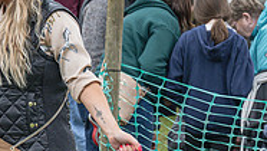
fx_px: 2105
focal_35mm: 297
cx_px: 116
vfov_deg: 4.1
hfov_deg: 7.3
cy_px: 250
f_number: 4
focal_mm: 78
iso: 400
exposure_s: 1/2000
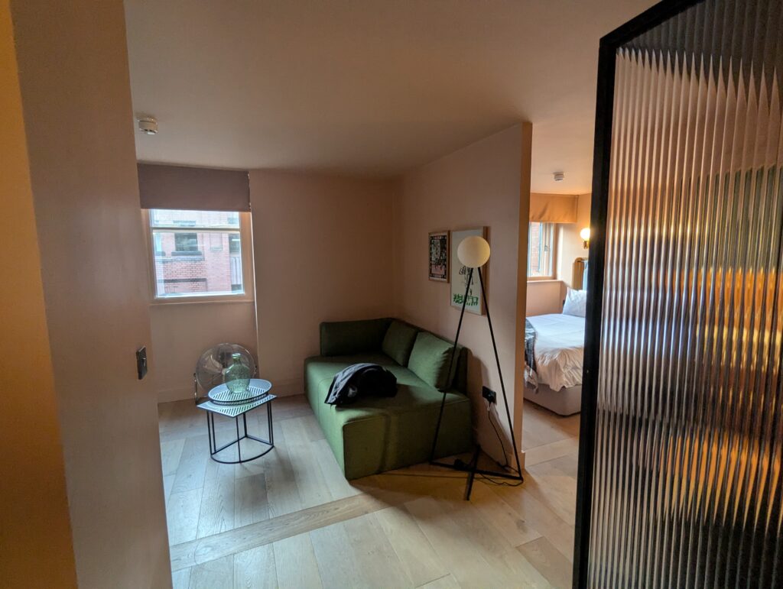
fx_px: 362
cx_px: 392
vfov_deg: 78.2
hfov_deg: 94.4
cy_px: 294
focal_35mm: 16
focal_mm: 2.35
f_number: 2.2
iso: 201
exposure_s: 1/33.3
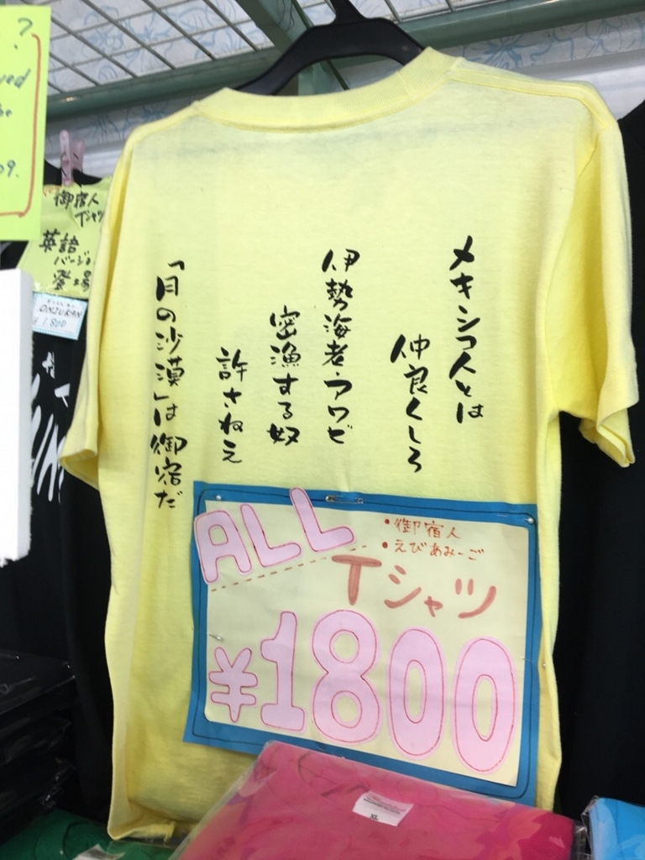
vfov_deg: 61.7
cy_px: 430
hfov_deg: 48.2
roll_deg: -1.7
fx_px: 720
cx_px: 322
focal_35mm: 29
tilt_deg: +0.1
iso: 25
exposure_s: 1/50
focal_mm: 4.15
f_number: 2.2
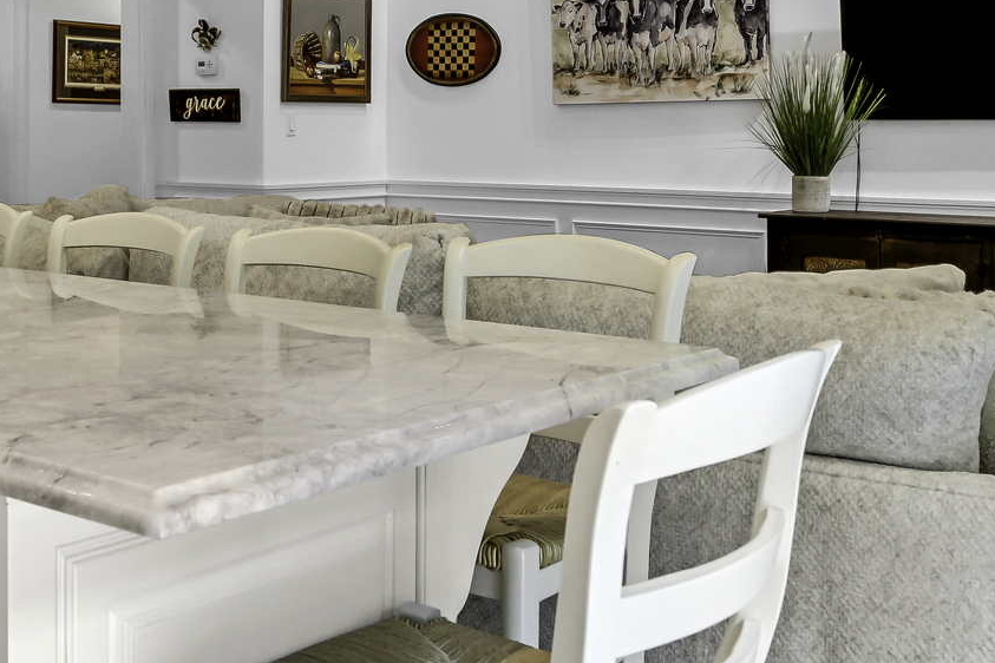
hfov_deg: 37.2
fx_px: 1409
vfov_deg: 25.9
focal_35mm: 51
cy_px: 117
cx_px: 166
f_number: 8
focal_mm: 14
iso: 250
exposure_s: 1/200
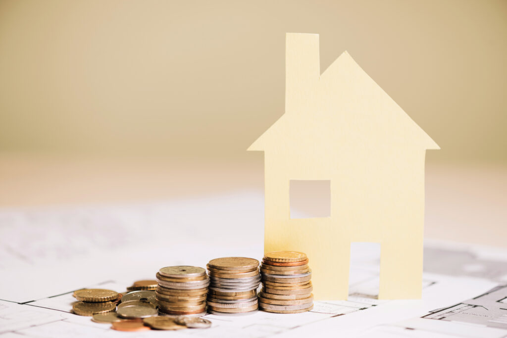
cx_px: 254
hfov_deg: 19.5
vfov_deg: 13.0
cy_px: 169
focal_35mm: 105
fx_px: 1479
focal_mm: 105
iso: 100
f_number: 5
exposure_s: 1/160
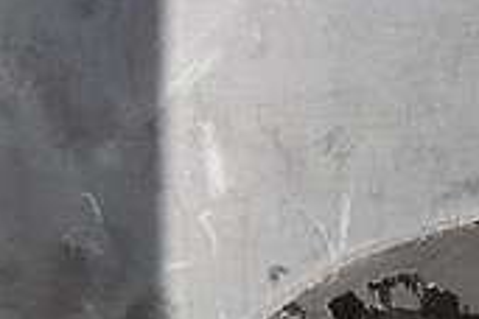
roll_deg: +1.4
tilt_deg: -17.1
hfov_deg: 16.7
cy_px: 704
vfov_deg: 10.3
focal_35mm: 119
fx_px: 1583
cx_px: 524
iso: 20
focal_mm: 3.99
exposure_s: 1/308
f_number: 1.8
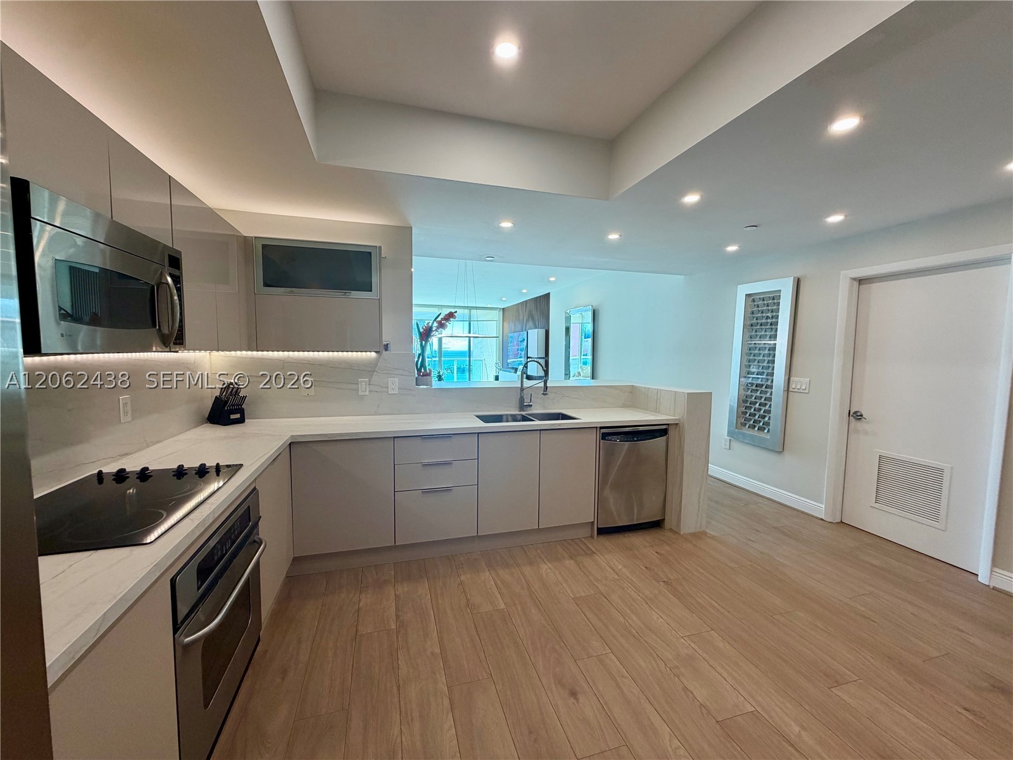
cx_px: 506
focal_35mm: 14
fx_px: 410
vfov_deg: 85.7
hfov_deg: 102.1
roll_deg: -0.5
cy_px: 380
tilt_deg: -4.4
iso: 160
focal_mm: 2.22
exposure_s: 1/120
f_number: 2.2
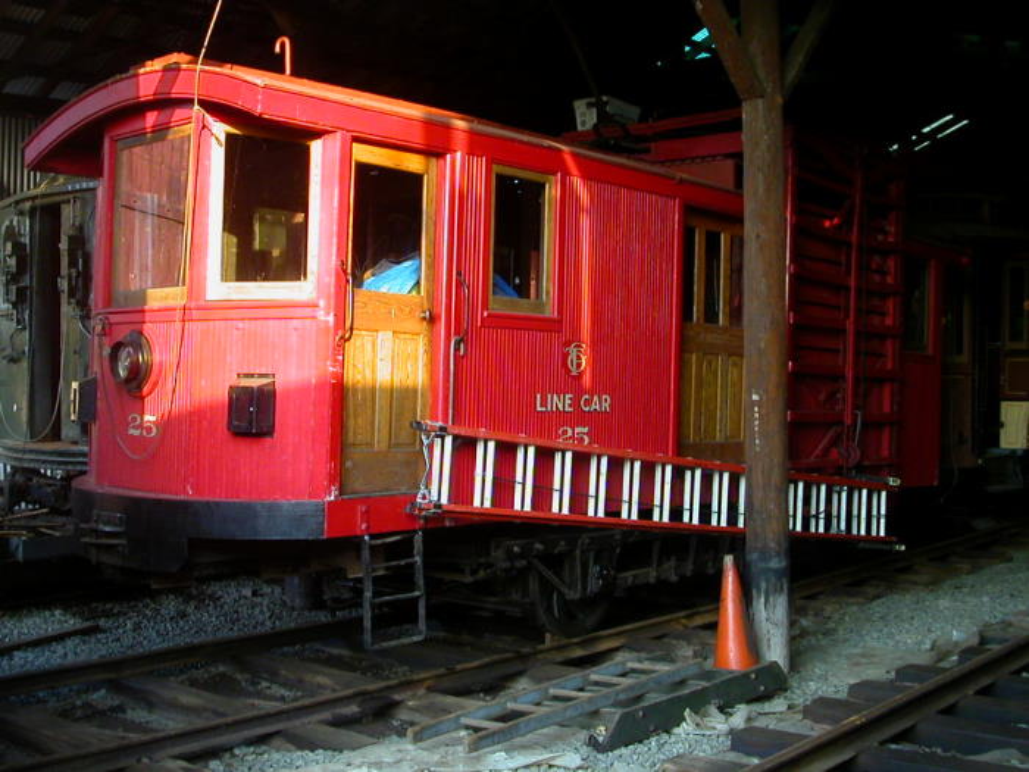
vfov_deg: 33.6
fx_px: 1278
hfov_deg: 43.9
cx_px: 514
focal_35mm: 43
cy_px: 386
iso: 100
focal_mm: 6.6
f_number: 2.9
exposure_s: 1/39.4
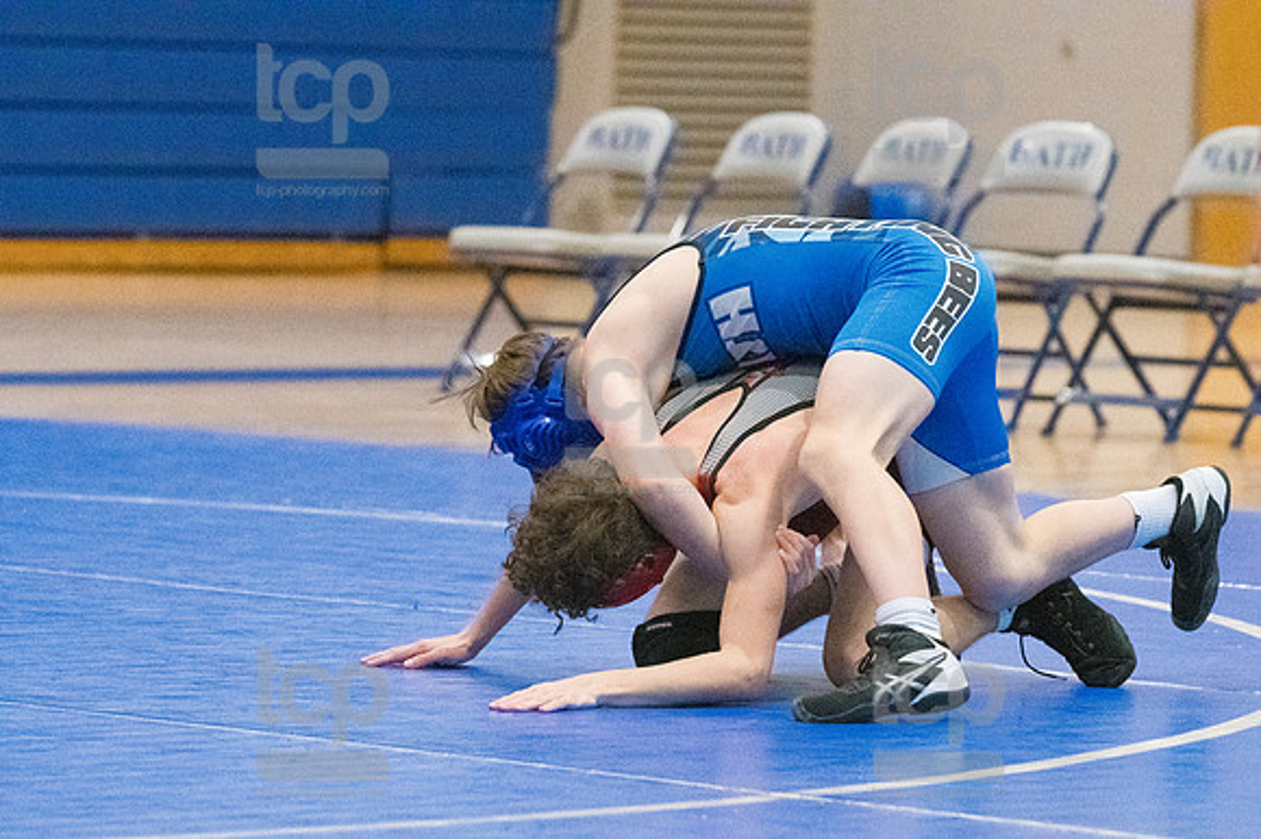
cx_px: 630
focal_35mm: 247
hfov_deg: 8.3
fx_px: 8647
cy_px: 420
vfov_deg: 5.6
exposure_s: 1/1600
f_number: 4.5
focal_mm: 165
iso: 10000
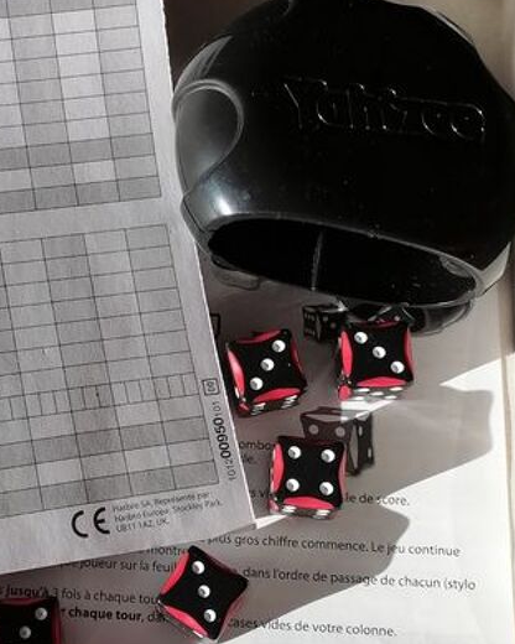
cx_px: 36
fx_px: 1238
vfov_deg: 29.1
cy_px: 314
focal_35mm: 65
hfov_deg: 22.8
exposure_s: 1/647
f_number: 1.8
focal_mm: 5.3
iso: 50
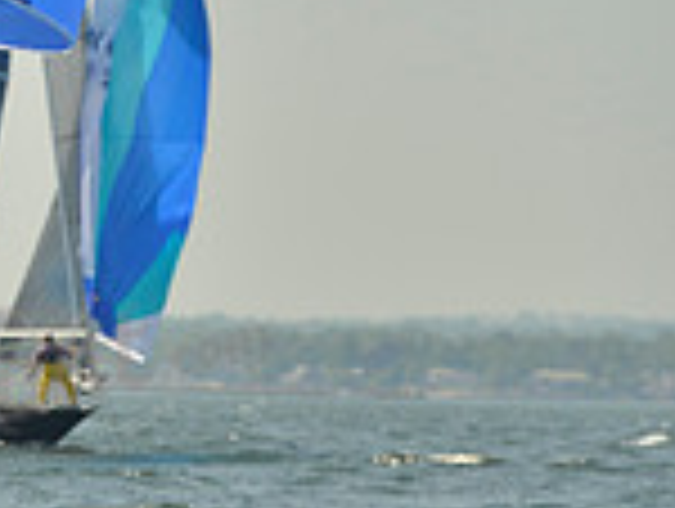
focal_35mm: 520
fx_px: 10156
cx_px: -594
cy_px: 232
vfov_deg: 2.9
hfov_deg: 3.8
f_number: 7.1
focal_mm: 140
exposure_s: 1/1250
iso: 200
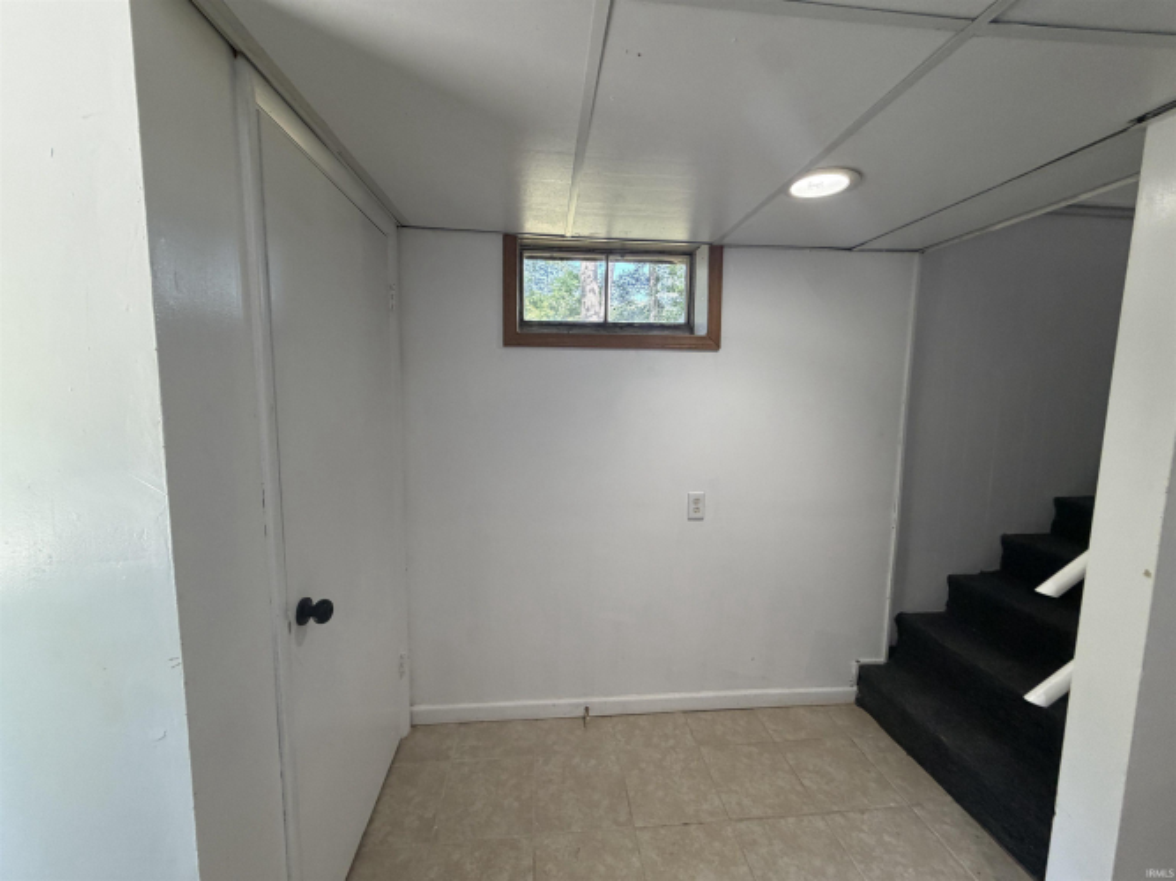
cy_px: 440
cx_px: 588
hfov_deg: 102.1
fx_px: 476
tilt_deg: -7.5
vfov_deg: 85.7
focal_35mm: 14
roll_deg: -2.0
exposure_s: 1/120
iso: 250
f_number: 2.2
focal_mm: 2.22
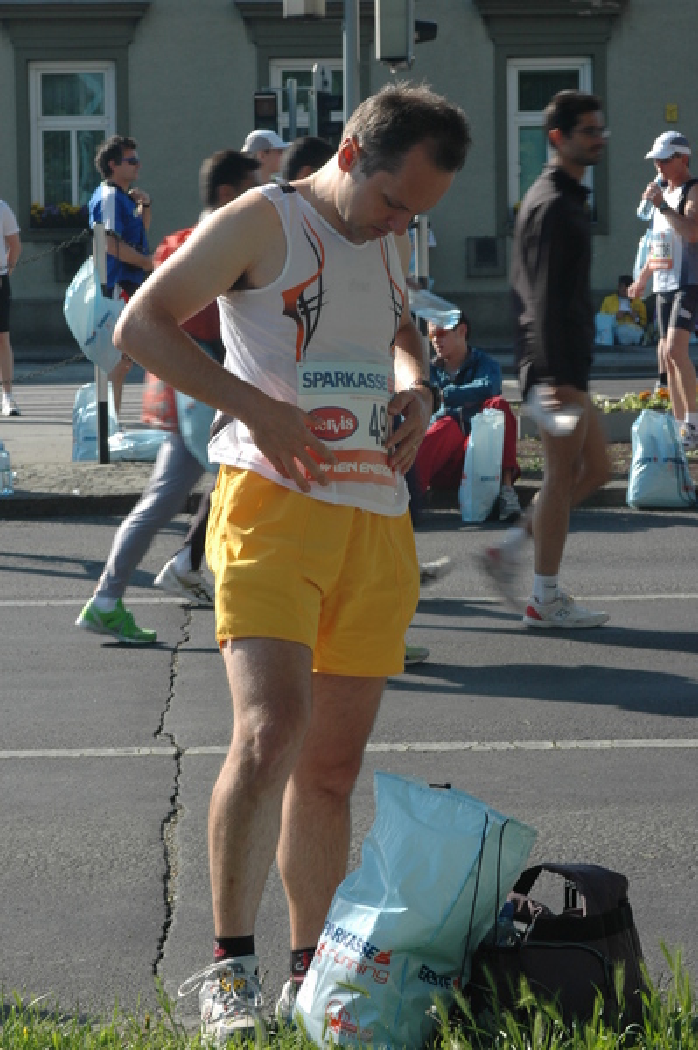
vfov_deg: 19.5
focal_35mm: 105
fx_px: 3059
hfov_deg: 13.0
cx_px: 349
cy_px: 525
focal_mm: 70
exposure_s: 1/60
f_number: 11
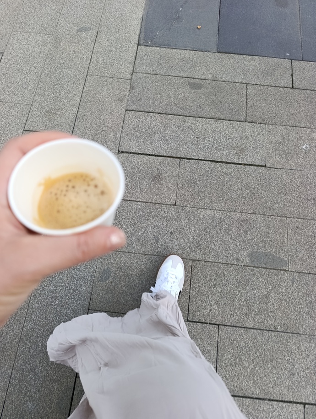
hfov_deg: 59.0
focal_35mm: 23
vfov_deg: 73.8
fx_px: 279
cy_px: 210
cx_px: 158
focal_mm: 6.14
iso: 50
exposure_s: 1/236
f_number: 1.6
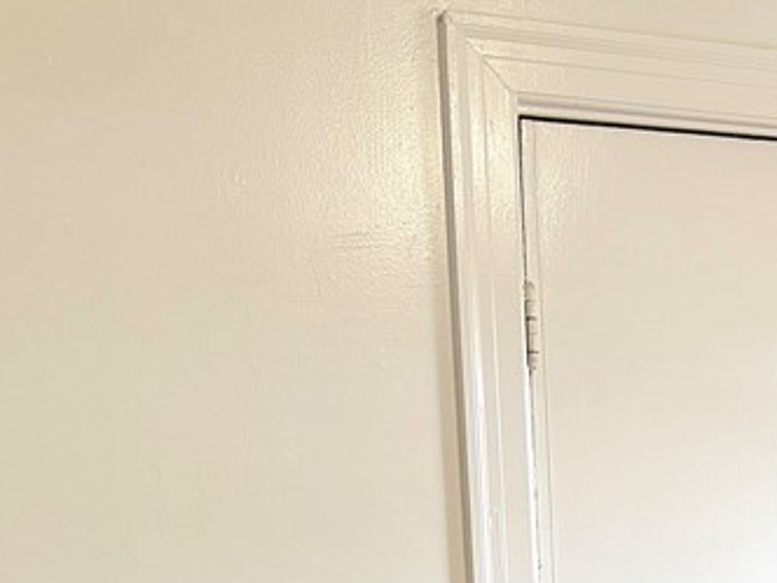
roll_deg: +1.9
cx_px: 662
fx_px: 1661
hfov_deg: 25.7
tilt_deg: -9.9
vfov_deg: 17.8
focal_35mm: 74
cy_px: 876
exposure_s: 1/60
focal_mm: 6.86
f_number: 1.78
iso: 160
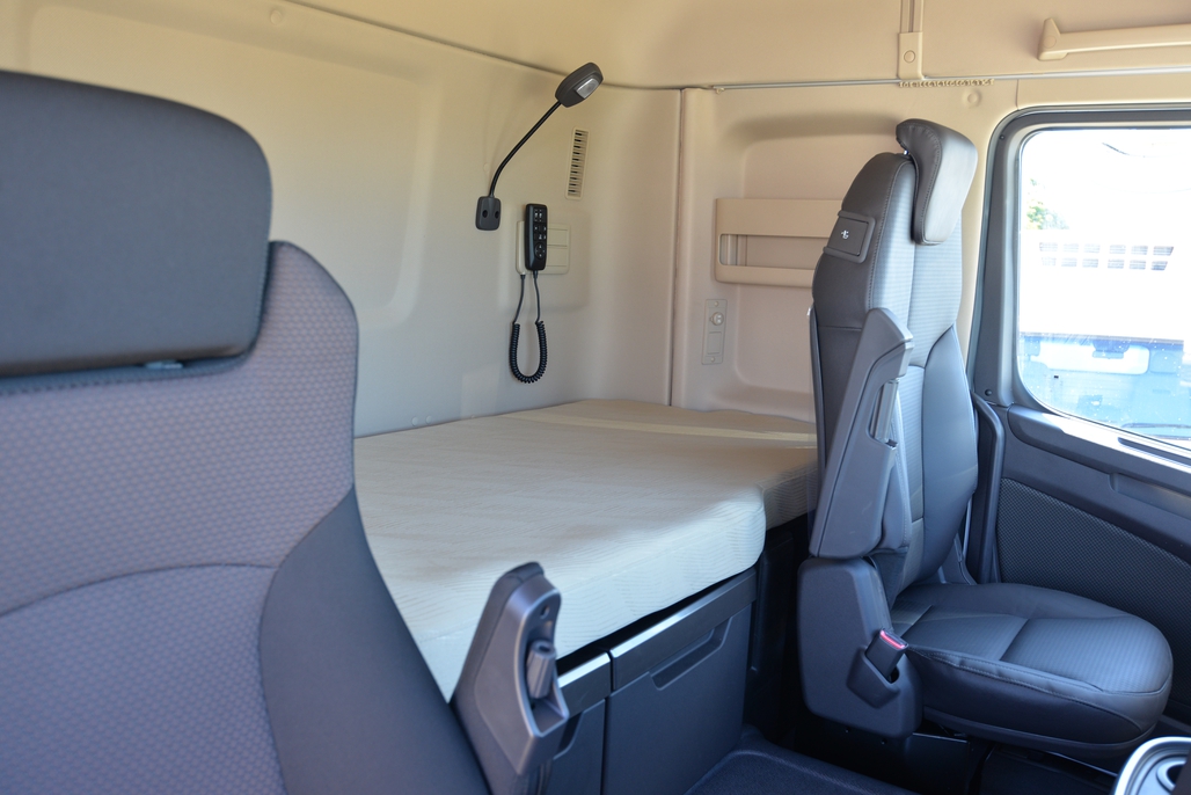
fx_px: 993
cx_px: 596
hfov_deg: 61.9
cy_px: 398
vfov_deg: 43.6
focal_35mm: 30
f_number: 4.5
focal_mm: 30
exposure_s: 1/60
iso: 500
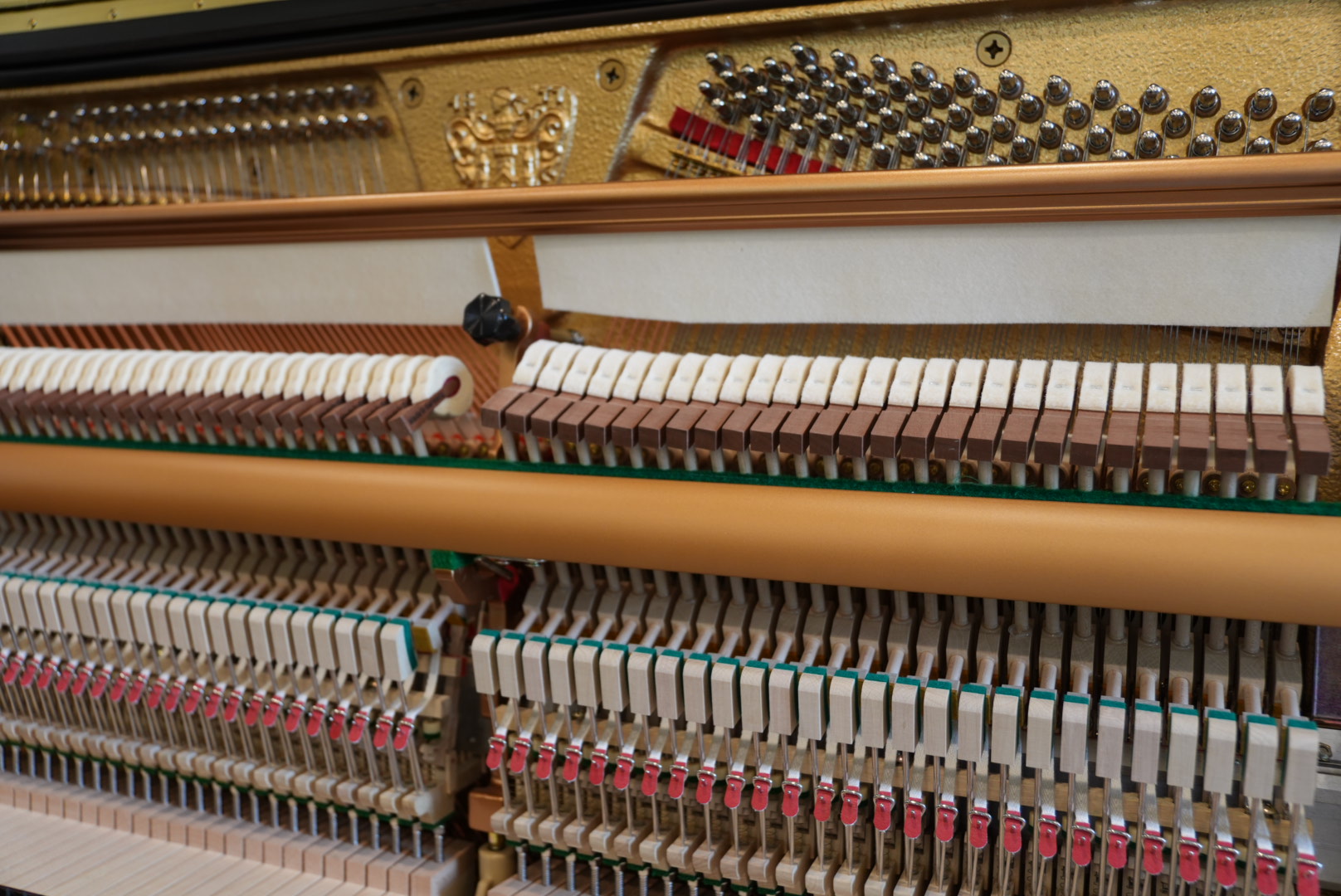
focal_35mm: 30
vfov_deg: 43.7
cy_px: 448
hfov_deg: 61.9
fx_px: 1118
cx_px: 670
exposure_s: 1/40
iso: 250
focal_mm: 20
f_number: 2.8
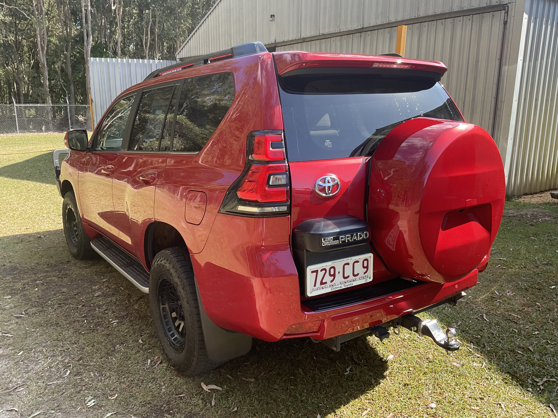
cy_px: 209
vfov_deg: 48.2
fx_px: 467
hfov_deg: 61.7
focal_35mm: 29
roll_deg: +0.1
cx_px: 279
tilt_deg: -12.3
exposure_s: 1/200
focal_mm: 3
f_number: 1.8
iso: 16
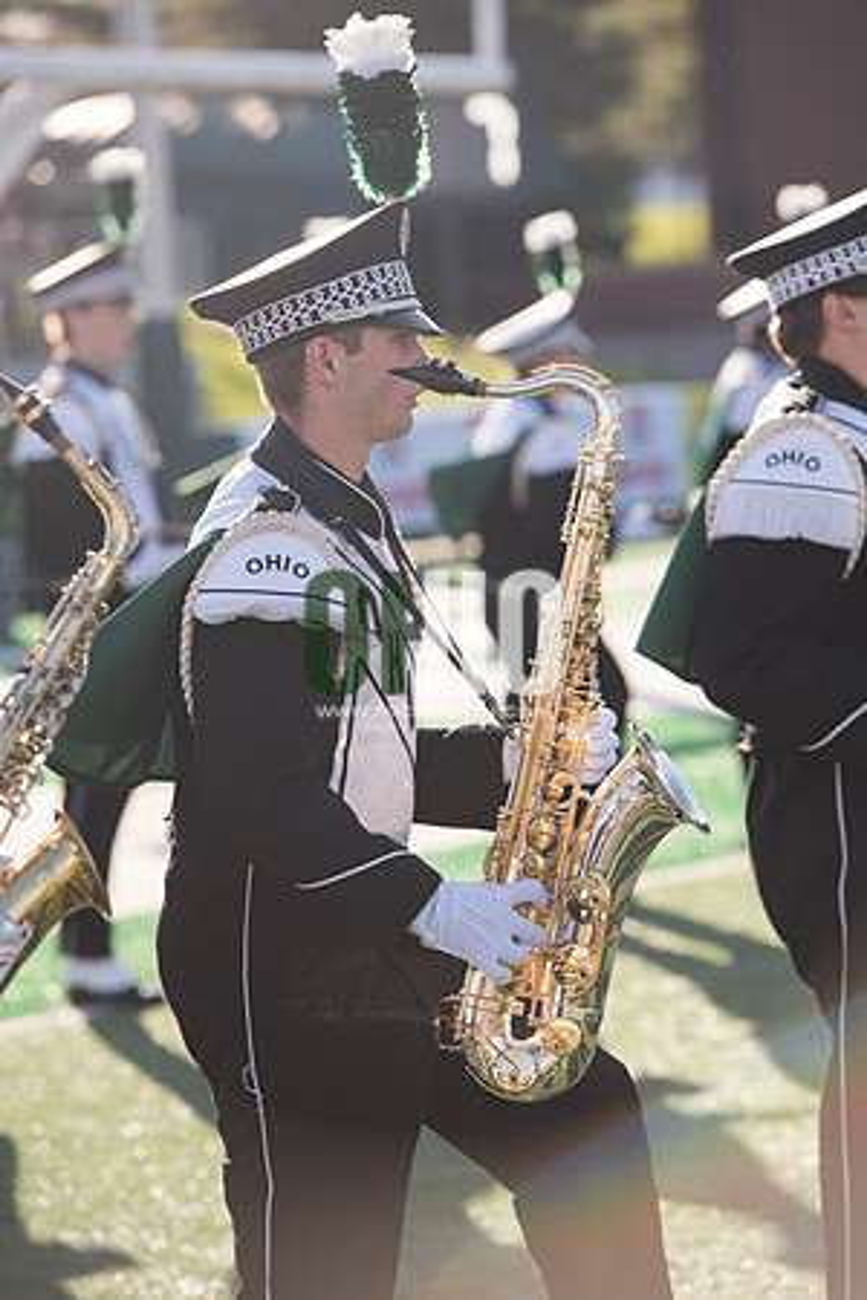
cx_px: 434
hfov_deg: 8.6
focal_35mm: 160
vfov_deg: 12.8
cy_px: 650
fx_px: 5780
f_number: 5
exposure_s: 1/800
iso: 320
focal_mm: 160
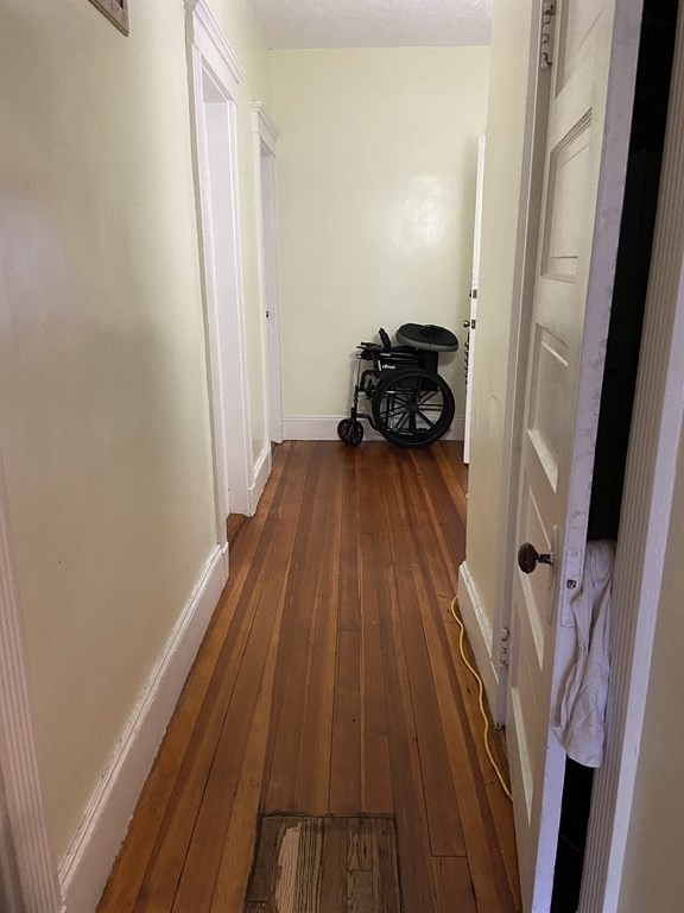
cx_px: 342
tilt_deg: -16.0
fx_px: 685
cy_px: 456
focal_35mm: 26
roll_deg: +0.4
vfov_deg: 67.3
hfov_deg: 53.1
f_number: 1.8
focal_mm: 4.25
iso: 500
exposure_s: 1/40
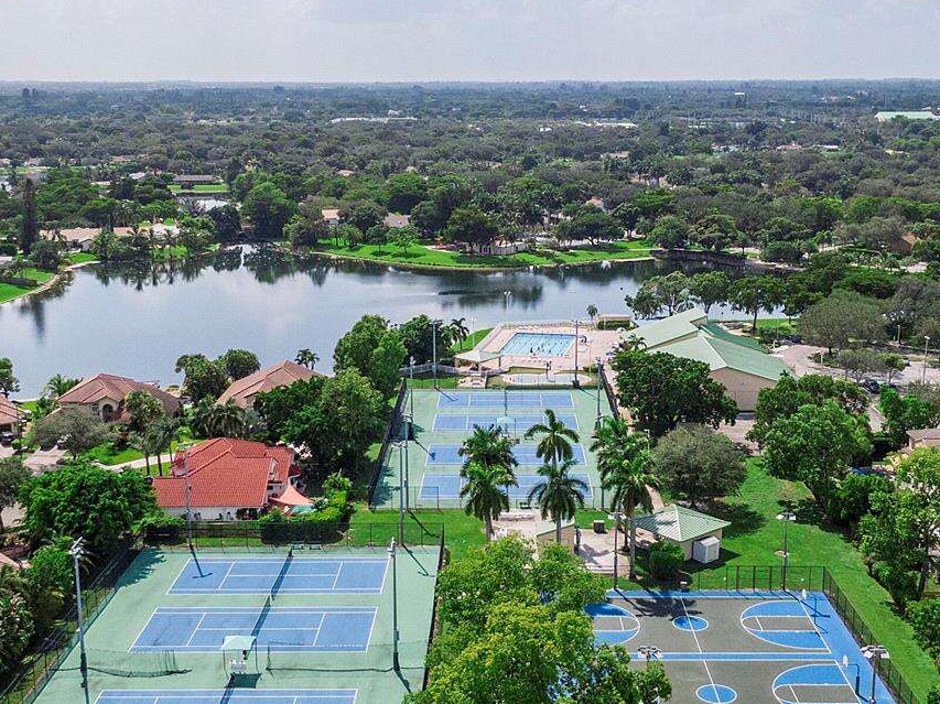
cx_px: 496
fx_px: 1221
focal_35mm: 45
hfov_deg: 42.1
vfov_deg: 32.2
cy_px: 355
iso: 100
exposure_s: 1/2500
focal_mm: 4.39
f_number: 2.8
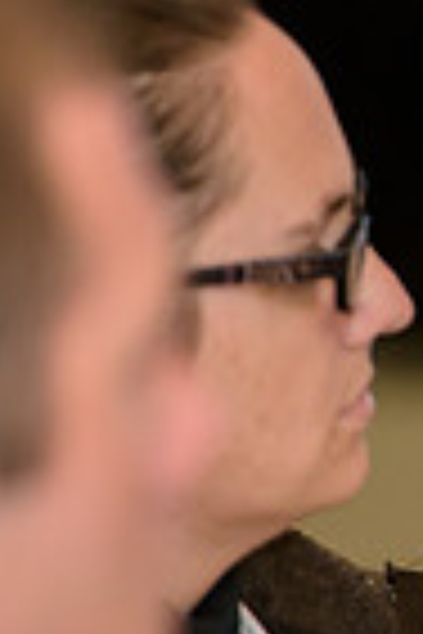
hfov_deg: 1.7
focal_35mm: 821
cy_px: 690
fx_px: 14469
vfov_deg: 2.5
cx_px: 1179
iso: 1250
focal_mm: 200
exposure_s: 1/125
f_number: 3.2
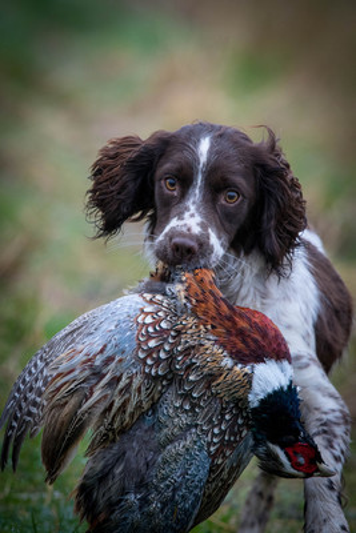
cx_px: 178
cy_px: 266
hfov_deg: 3.1
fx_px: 6669
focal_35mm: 450
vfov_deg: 4.6
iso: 1800
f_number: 5.6
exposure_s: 1/1000
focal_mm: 300
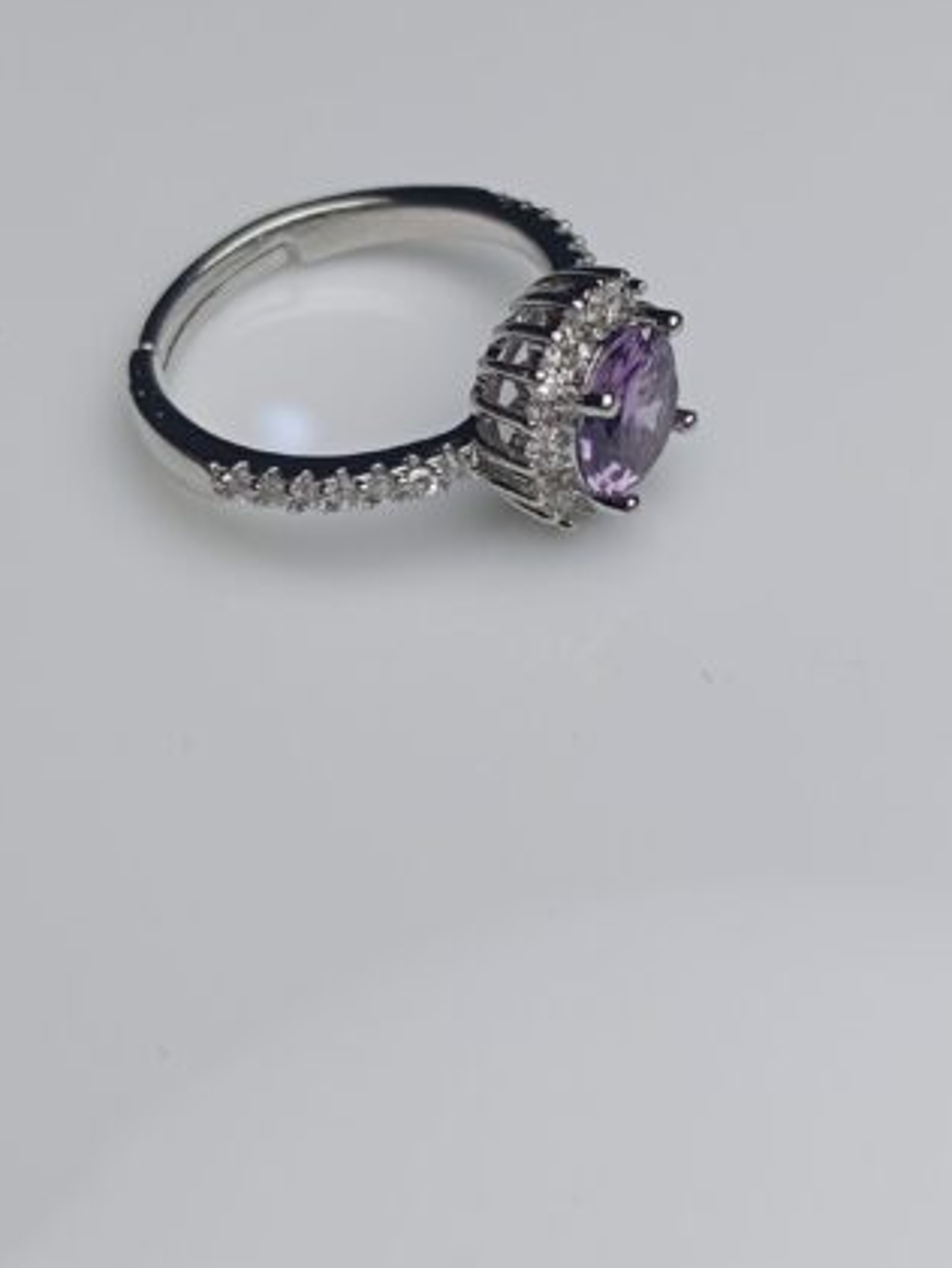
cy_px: 511
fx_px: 1796
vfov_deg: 38.7
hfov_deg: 29.5
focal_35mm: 49
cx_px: 618
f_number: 1.8
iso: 50
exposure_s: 1/545
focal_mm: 3.98
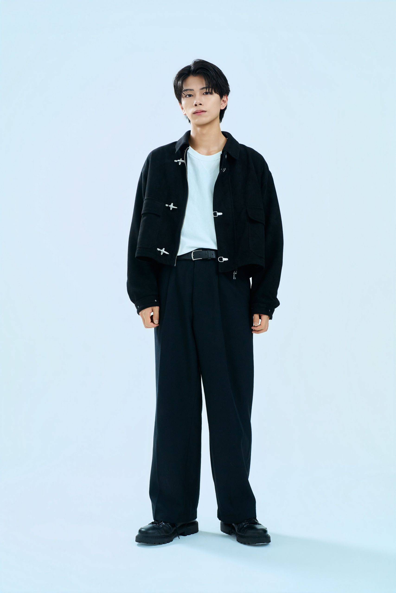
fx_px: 824
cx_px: 198
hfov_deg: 27.0
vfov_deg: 39.6
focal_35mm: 50
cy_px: 296
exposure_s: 1/160
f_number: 3.5
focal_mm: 50
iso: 1600
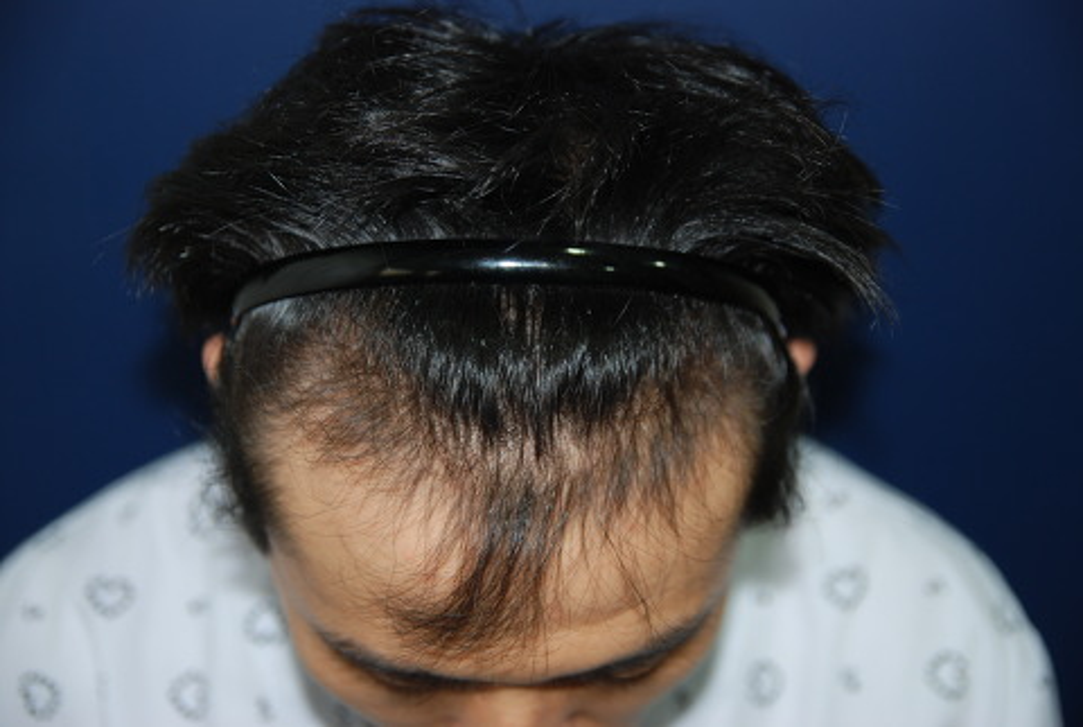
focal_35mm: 66
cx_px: 542
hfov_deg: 30.5
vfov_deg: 20.7
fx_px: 1989
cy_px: 364
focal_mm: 44
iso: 200
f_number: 2.8
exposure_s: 1/60
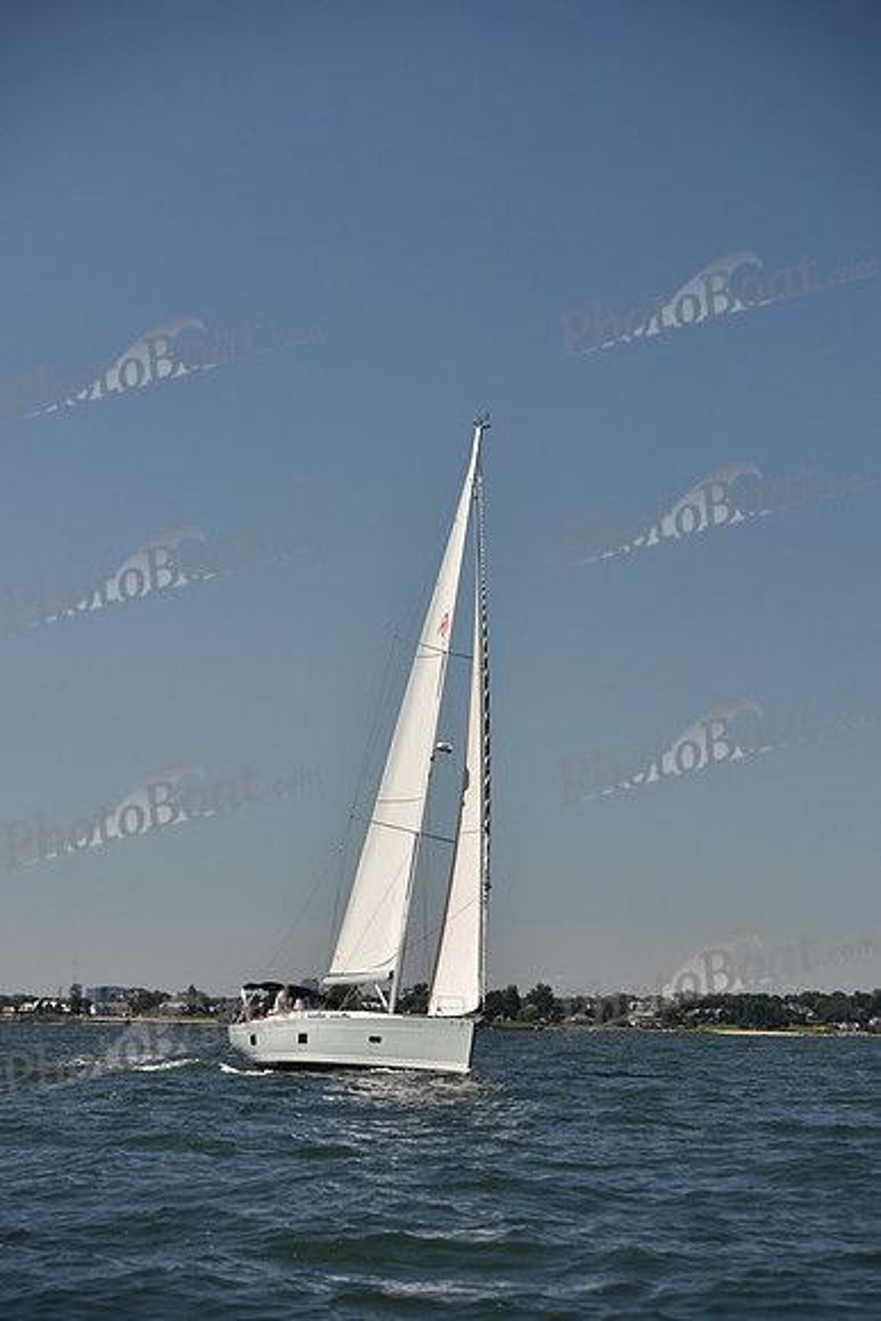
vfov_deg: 21.5
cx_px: 440
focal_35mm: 95
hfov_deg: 14.4
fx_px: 3485
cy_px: 660
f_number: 4.5
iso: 250
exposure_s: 1/1600
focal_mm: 95
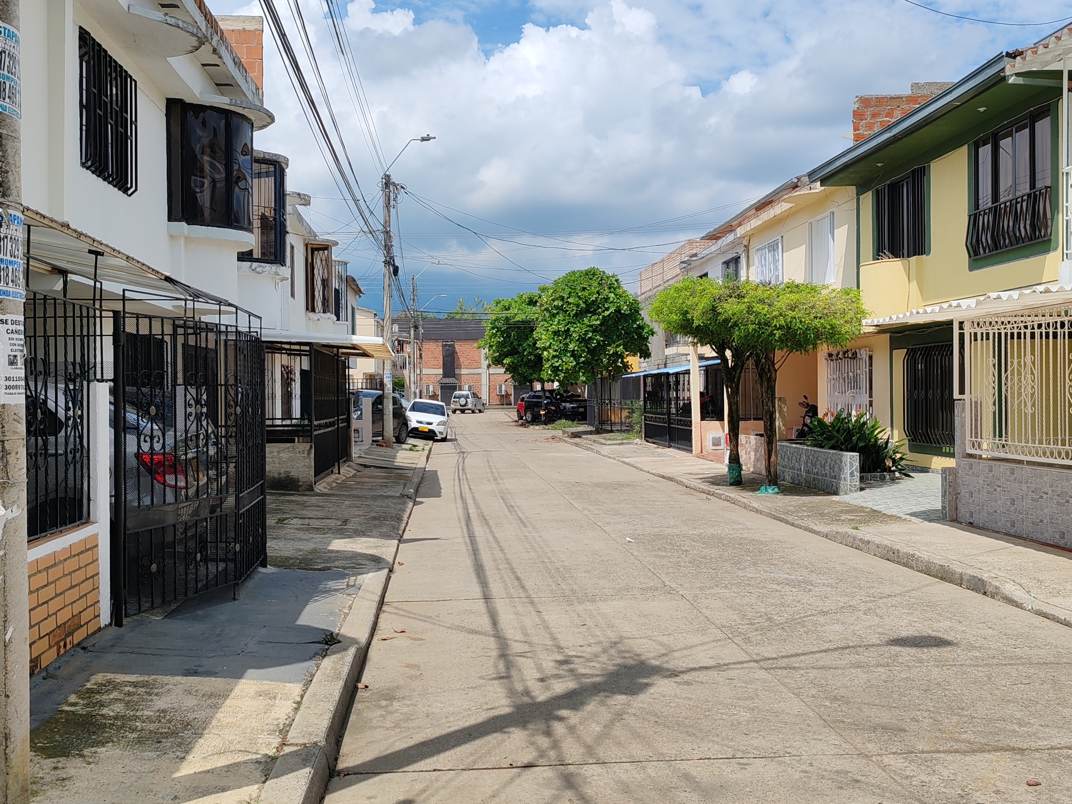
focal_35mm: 37
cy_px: 402
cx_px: 536
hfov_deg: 50.1
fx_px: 1146
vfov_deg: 38.7
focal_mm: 6.12
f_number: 1.9
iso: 50
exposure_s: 1/1100
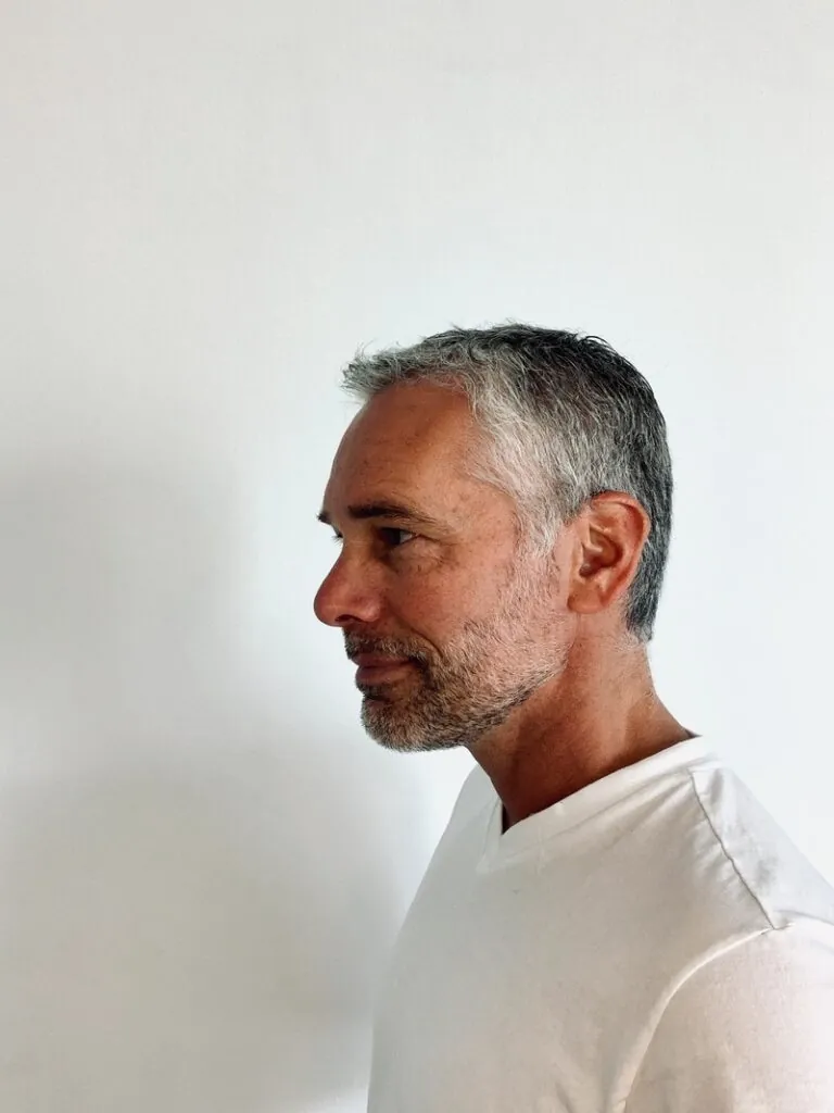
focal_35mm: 32
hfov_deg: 44.2
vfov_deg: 56.8
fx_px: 1028
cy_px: 556
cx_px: 417
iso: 64
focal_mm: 2.87
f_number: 2.2
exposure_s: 1/97
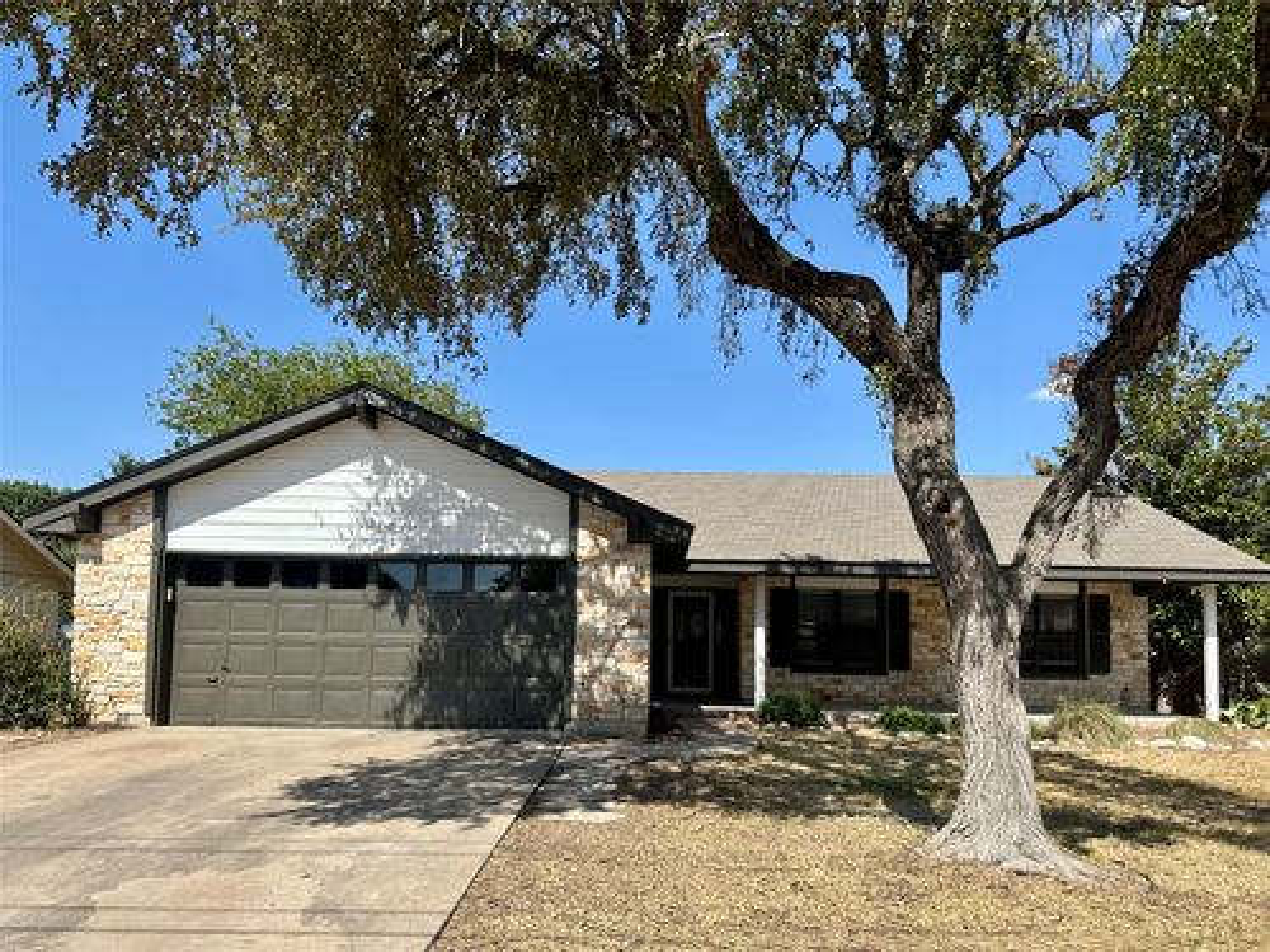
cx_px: 635
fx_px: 881
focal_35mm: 24
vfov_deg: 56.8
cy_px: 476
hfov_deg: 71.6
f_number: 1.78
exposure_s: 1/4016
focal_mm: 6.86
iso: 80
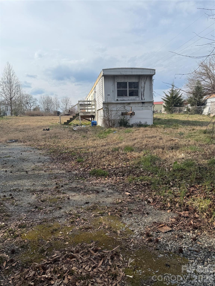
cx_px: 108
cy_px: 143
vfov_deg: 71.6
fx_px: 199
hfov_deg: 56.8
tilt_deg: -5.7
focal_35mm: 24
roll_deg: +2.4
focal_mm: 6.76
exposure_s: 1/4673
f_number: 1.78
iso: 80
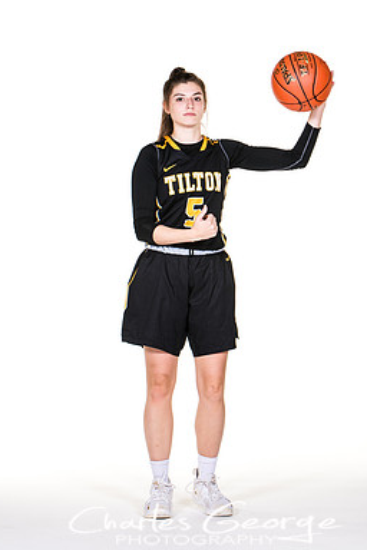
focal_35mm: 158
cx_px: 206
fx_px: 2416
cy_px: 265
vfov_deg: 13.0
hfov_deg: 8.7
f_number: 6.3
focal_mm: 90
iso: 200
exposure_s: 1/160
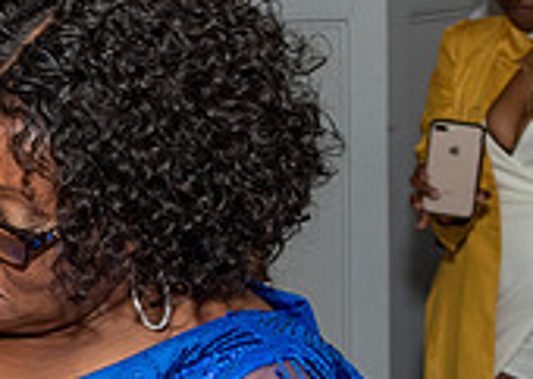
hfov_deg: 14.3
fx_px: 1769
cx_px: -536
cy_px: 211
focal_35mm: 117
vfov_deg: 12.2
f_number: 6.3
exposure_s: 1/250
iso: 500
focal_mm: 19
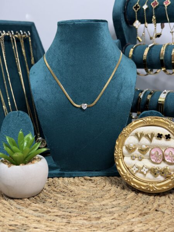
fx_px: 322
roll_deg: +0.9
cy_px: 116
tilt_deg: -10.1
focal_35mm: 48
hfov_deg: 30.3
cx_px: 87
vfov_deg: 39.7
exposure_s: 1/60
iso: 125
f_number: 1.78
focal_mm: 6.76
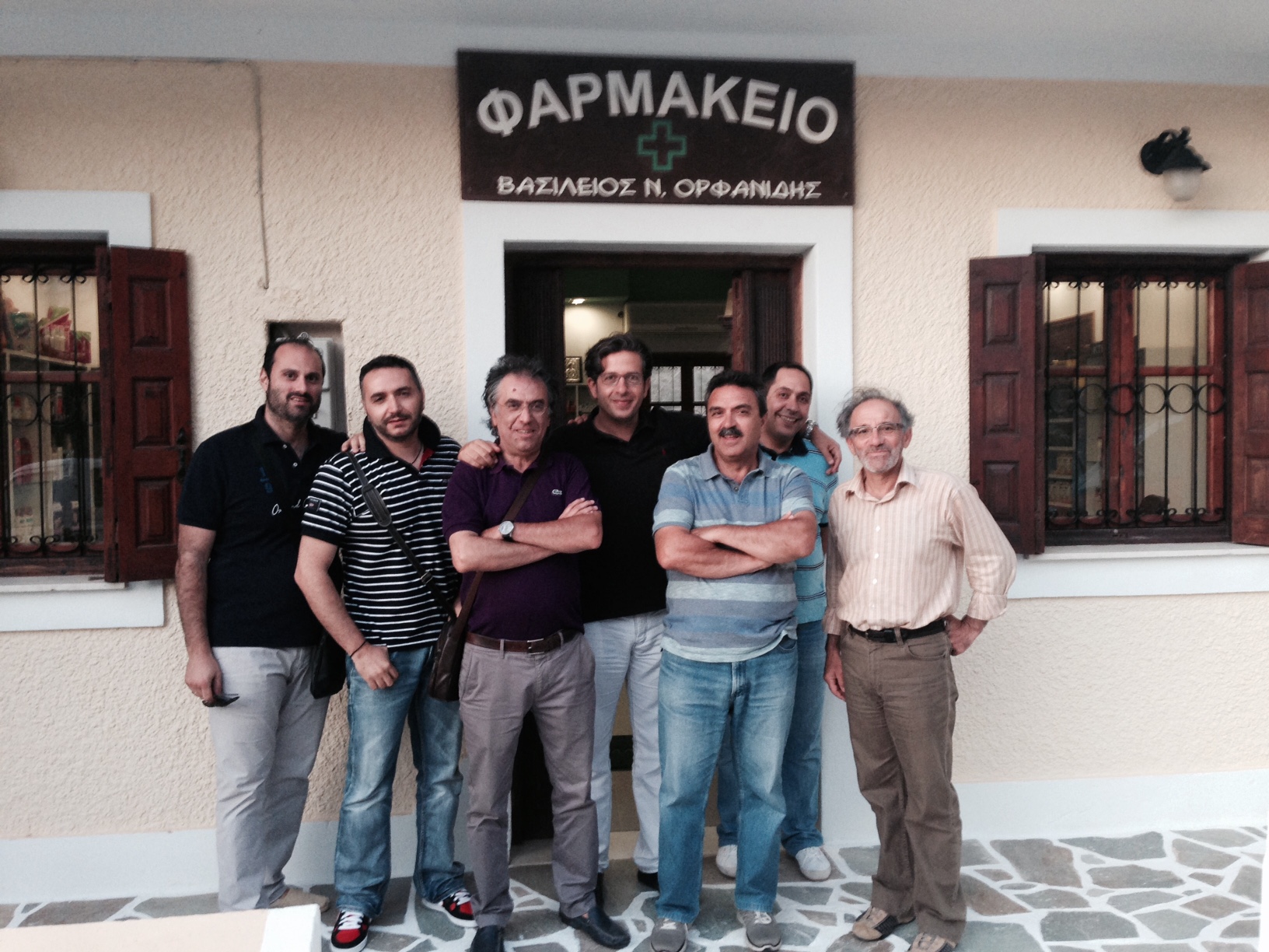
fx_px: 1210
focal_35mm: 33
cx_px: 634
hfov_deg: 55.4
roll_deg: -0.6
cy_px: 476
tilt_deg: -2.6
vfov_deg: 42.9
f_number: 2.4
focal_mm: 4.12
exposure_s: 1/20
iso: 100
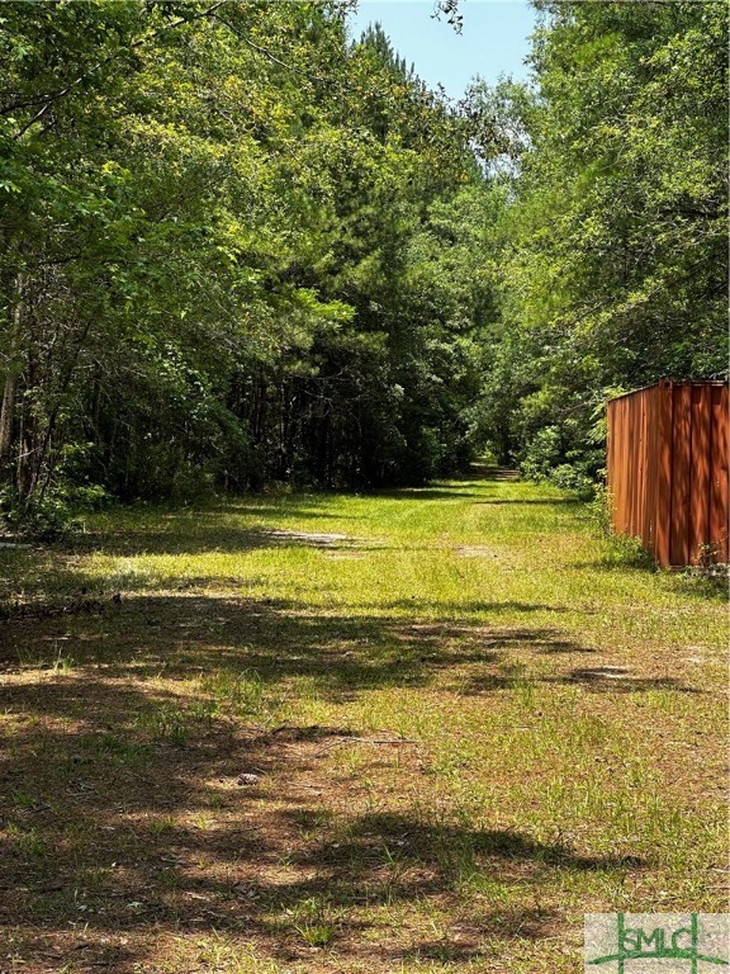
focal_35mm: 77
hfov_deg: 19.1
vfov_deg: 25.3
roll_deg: -0.7
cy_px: 487
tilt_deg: -0.4
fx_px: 2165
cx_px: 365
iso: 32
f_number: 2.8
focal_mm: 9
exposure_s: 1/252
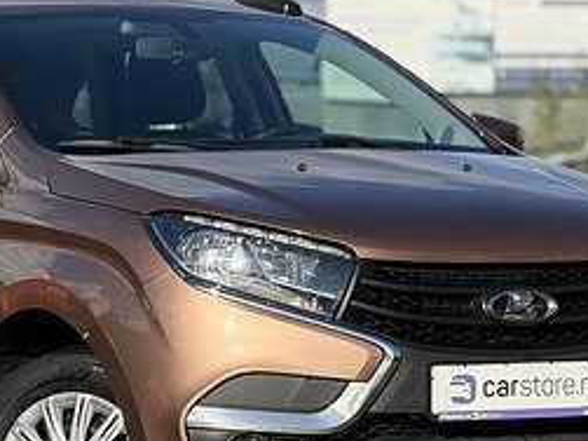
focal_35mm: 262
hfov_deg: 7.6
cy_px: 242
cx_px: 155
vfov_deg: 5.7
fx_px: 4448
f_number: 2.8
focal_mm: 15.66
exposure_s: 1/1650
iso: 64
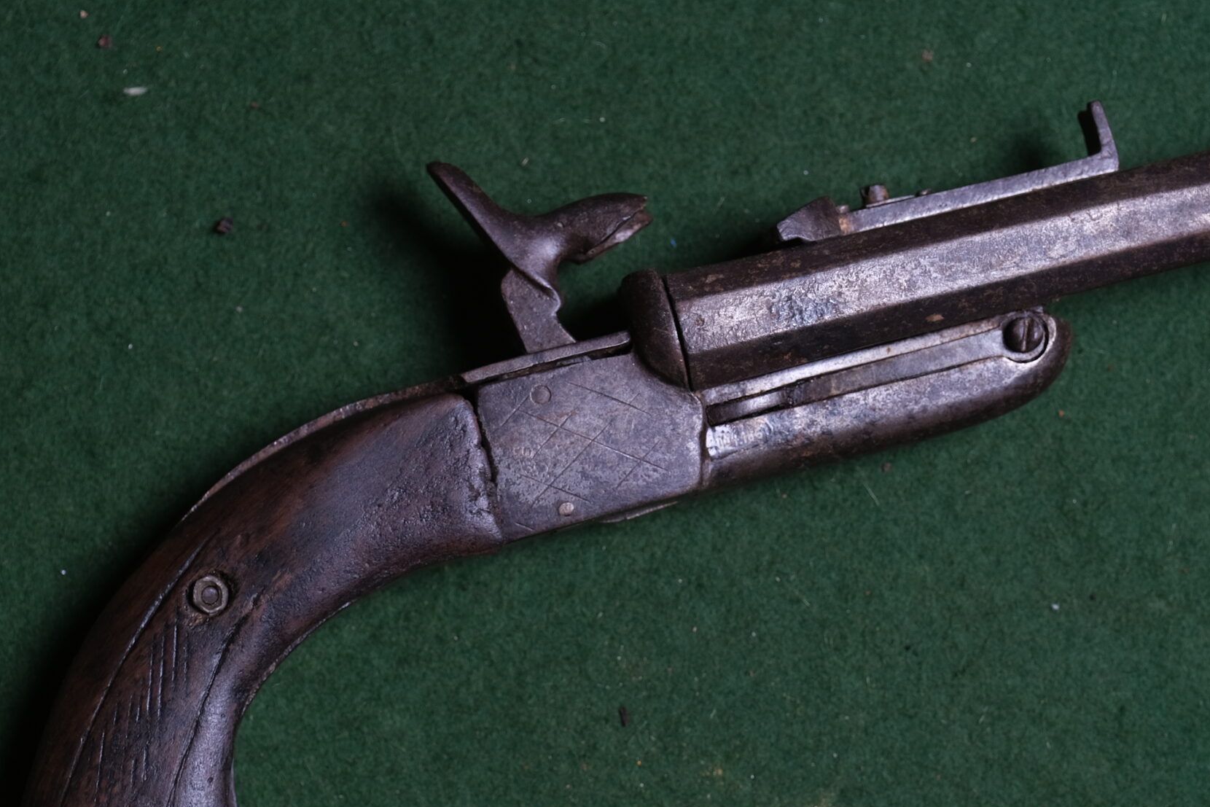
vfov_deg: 10.7
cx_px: 723
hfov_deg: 16.0
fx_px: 4302
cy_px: 516
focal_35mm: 128
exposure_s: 1/160
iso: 320
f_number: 5.6
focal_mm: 55
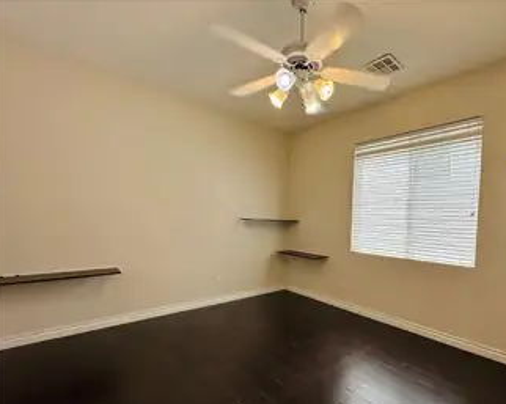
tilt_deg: -2.7
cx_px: 308
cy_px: 233
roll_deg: -2.2
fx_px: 254
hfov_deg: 88.3
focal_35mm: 17
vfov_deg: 76.4
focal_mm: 2.22
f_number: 2.2
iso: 50
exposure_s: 1/120
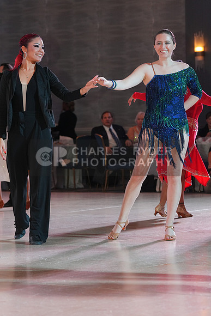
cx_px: 106
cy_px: 158
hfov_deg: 10.9
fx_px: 1107
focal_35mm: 126
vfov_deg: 16.3
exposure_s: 1/250
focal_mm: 126
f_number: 5.6
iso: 2500
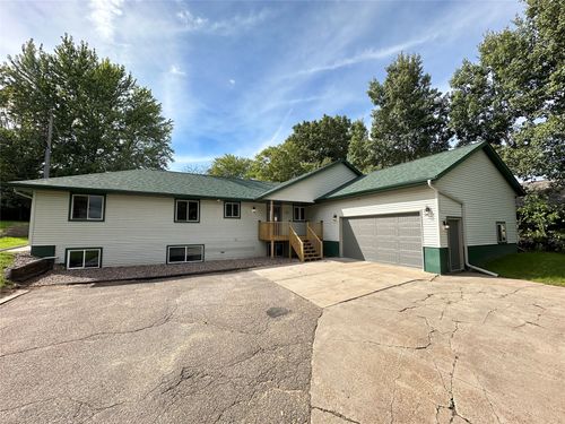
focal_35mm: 14
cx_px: 282
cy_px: 212
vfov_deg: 85.7
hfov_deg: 102.1
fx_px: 229
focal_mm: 2.22
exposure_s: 1/875
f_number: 2.2
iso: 40
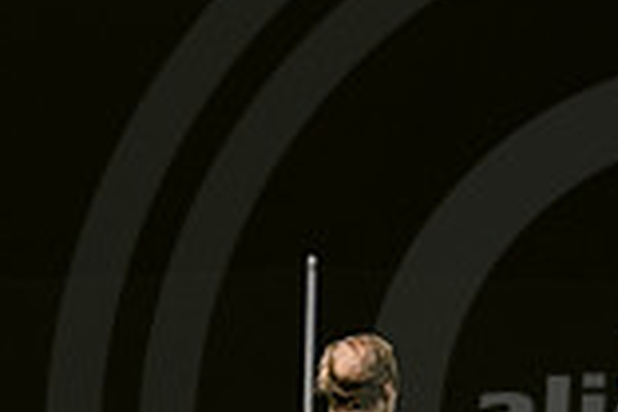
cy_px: 458
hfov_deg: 7.8
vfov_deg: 5.2
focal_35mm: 261
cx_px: 749
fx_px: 4480
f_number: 4
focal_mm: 70
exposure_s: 1/160
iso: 2500
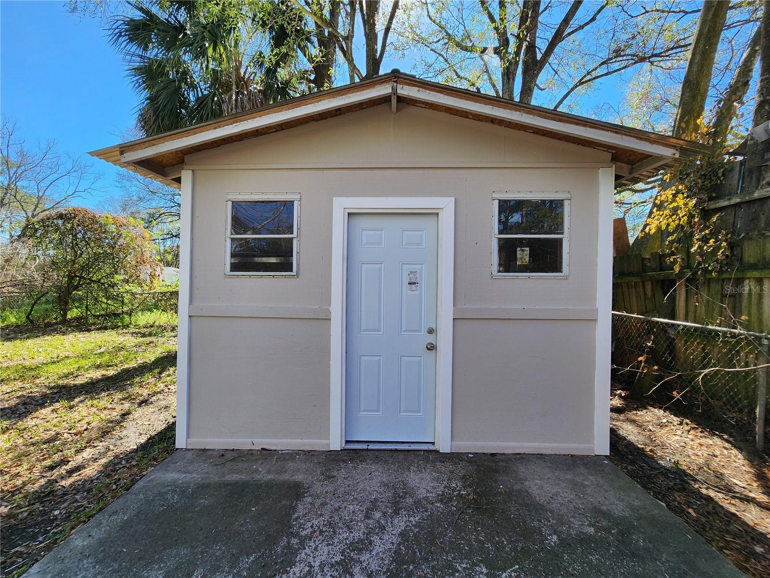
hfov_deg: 106.2
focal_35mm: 13
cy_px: 289
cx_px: 385
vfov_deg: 89.9
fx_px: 289
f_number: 2.2
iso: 50
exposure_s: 1/489
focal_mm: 2.2
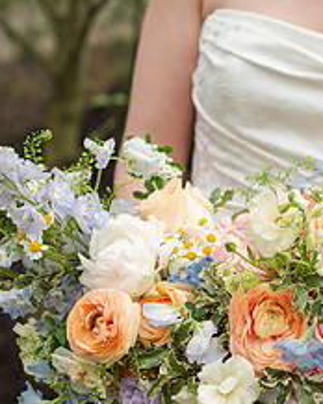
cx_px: 213
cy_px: 291
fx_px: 1161
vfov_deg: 19.7
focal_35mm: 97
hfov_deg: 15.8
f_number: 3.5
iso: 100
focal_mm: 50
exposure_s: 1/400
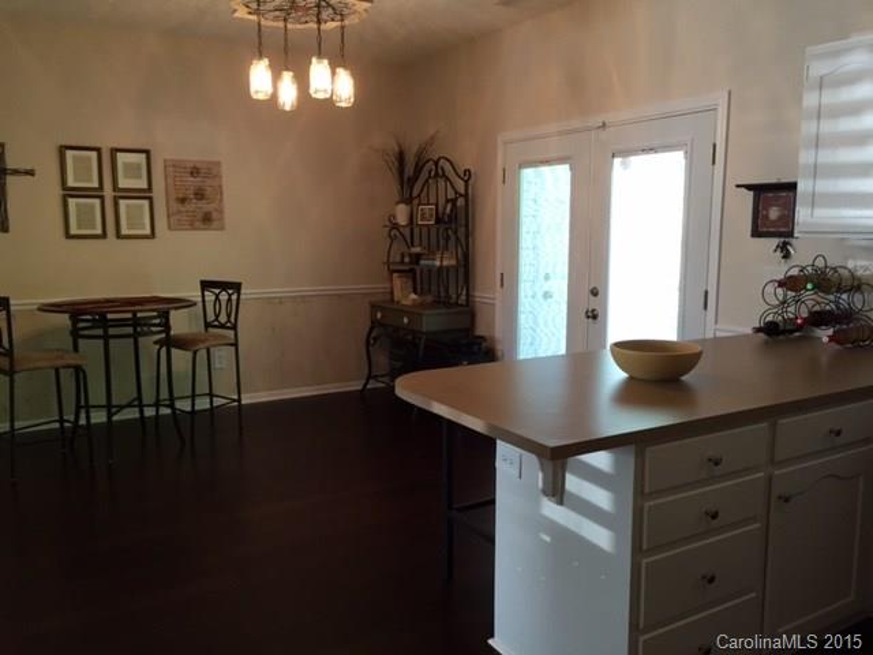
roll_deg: +0.6
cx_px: 436
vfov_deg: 48.2
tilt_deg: -6.8
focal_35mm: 29
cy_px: 328
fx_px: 731
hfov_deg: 61.7
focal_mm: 4.15
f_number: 2.2
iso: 50
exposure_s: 1/30
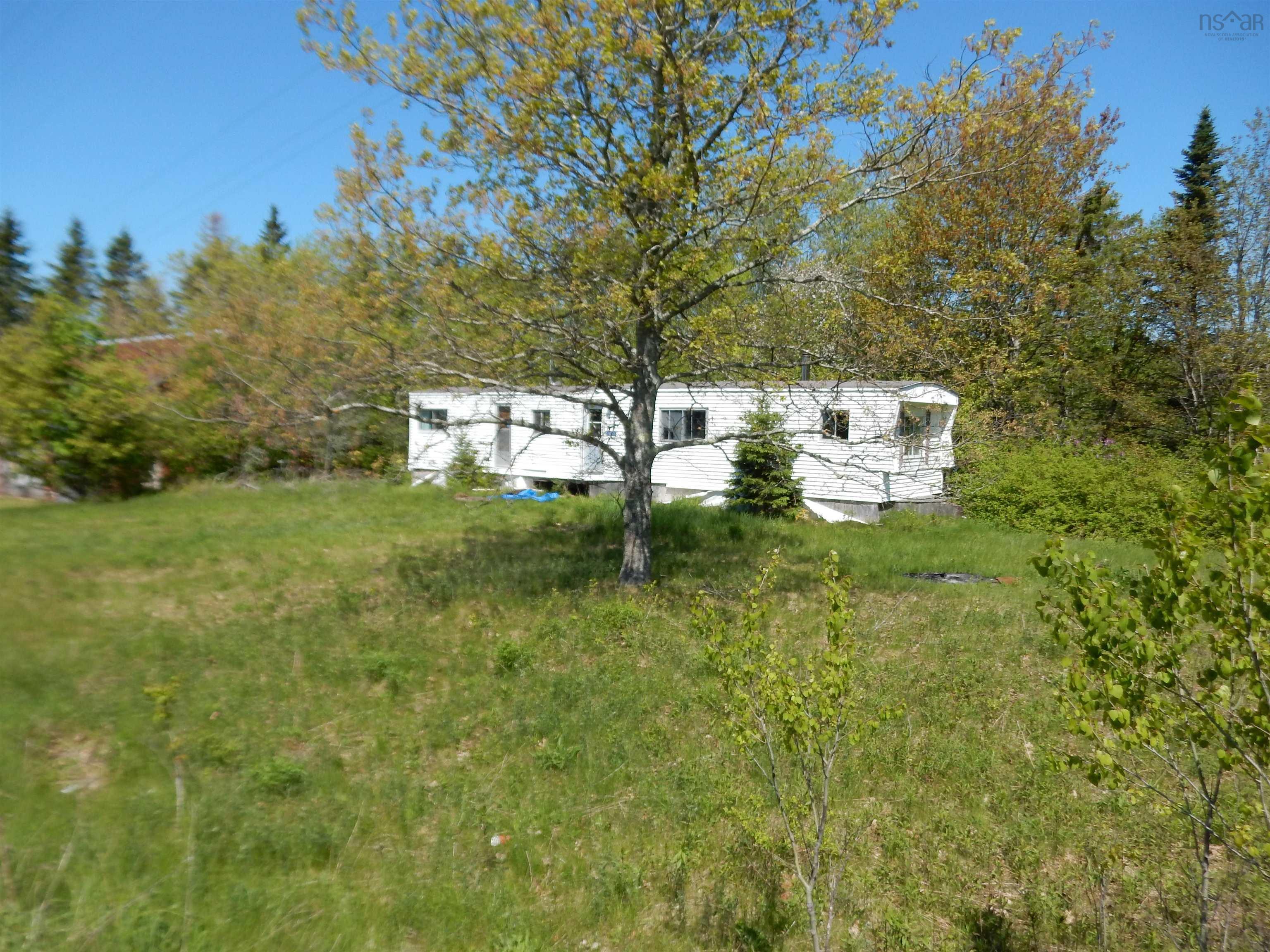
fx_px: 917
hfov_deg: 69.4
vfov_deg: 54.9
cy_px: 476
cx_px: 635
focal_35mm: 25
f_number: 3.7
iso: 125
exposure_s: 1/1600
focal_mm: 4.5
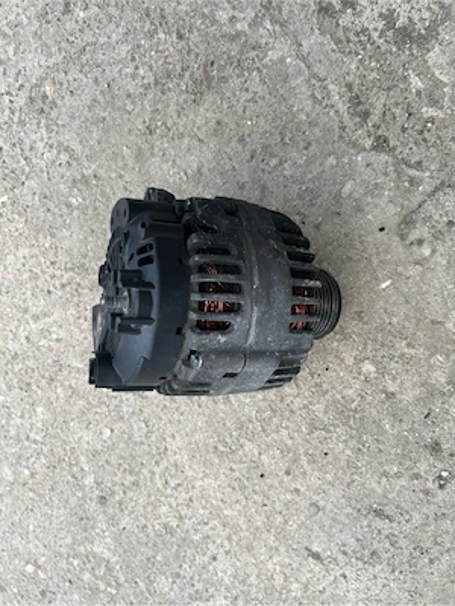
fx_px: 456
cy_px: 303
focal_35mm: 26
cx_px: 228
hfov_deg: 53.1
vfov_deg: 67.3
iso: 40
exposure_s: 1/165
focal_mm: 5.1
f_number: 1.6
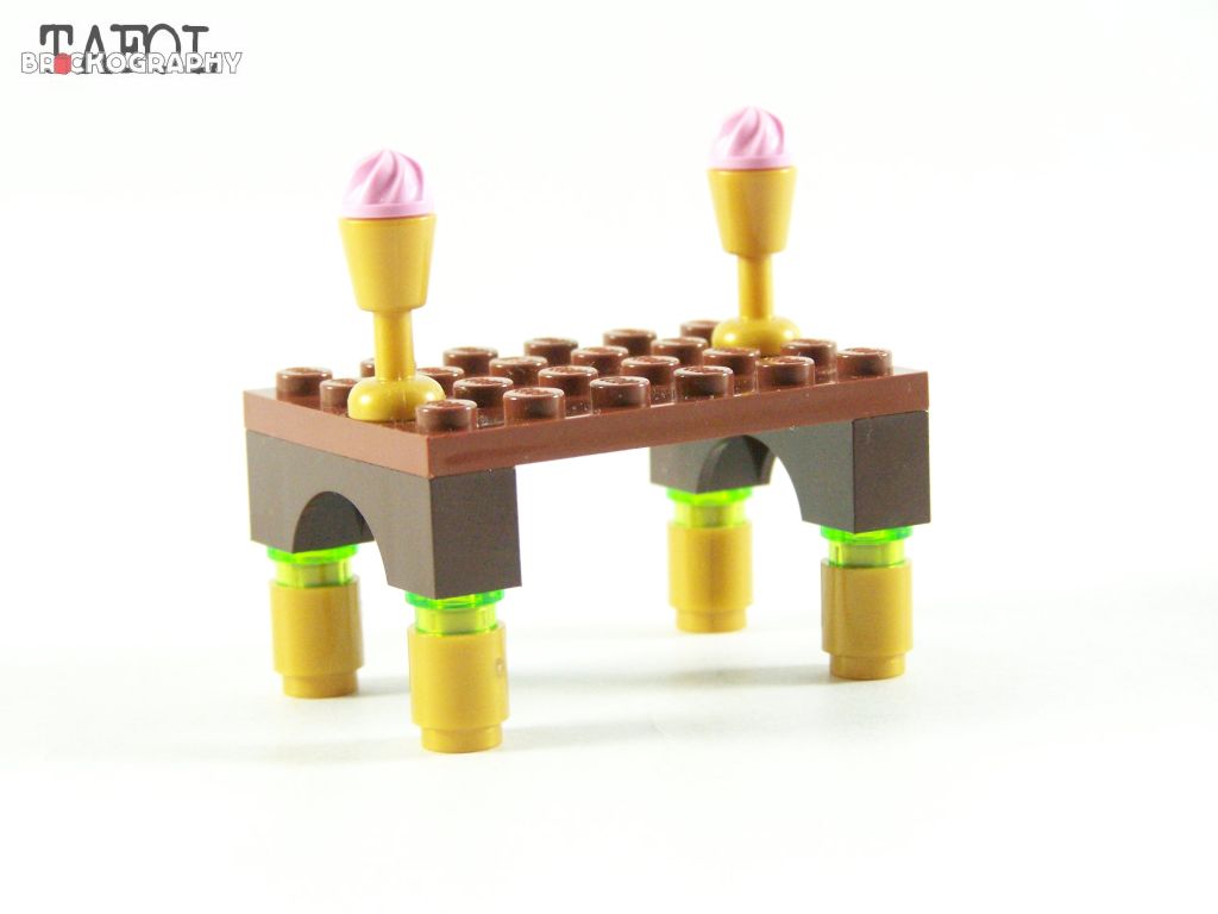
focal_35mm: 117
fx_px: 4117
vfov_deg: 12.7
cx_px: 609
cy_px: 457
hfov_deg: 16.8
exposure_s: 1/60
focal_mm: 19.4
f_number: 3.6
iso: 400
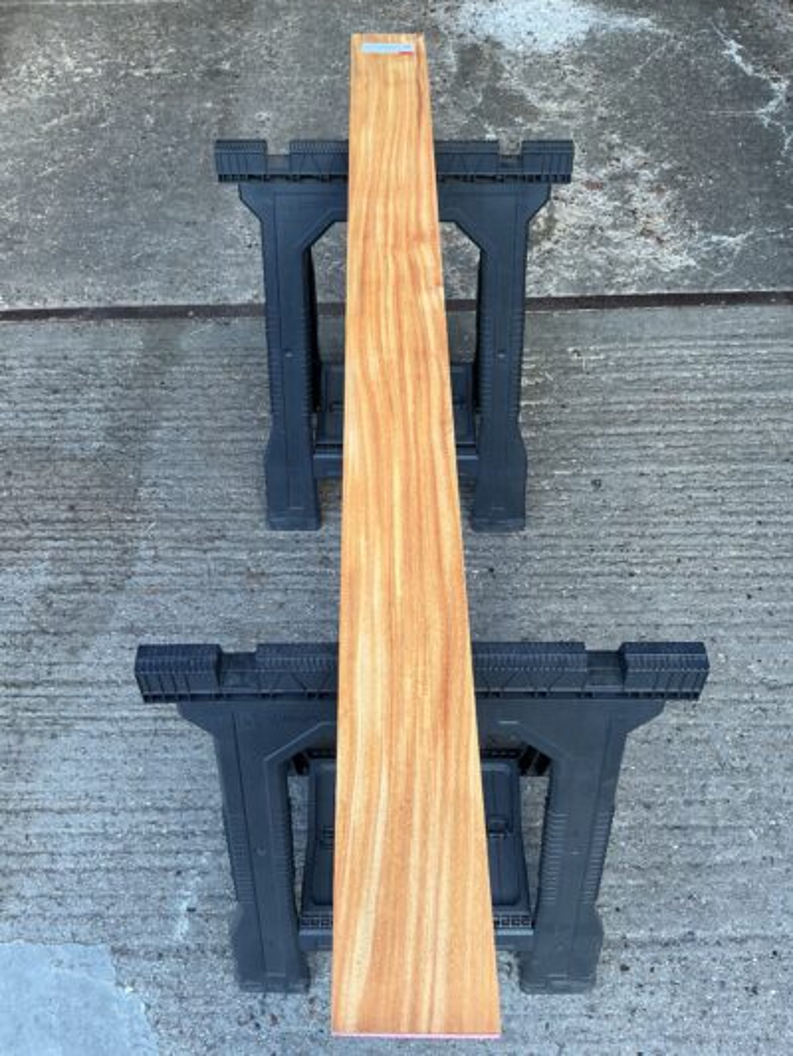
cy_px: 528
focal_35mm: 29
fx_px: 885
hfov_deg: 48.2
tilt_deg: -55.5
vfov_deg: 61.6
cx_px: 396
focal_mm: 3
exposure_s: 1/100
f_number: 1.8
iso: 25
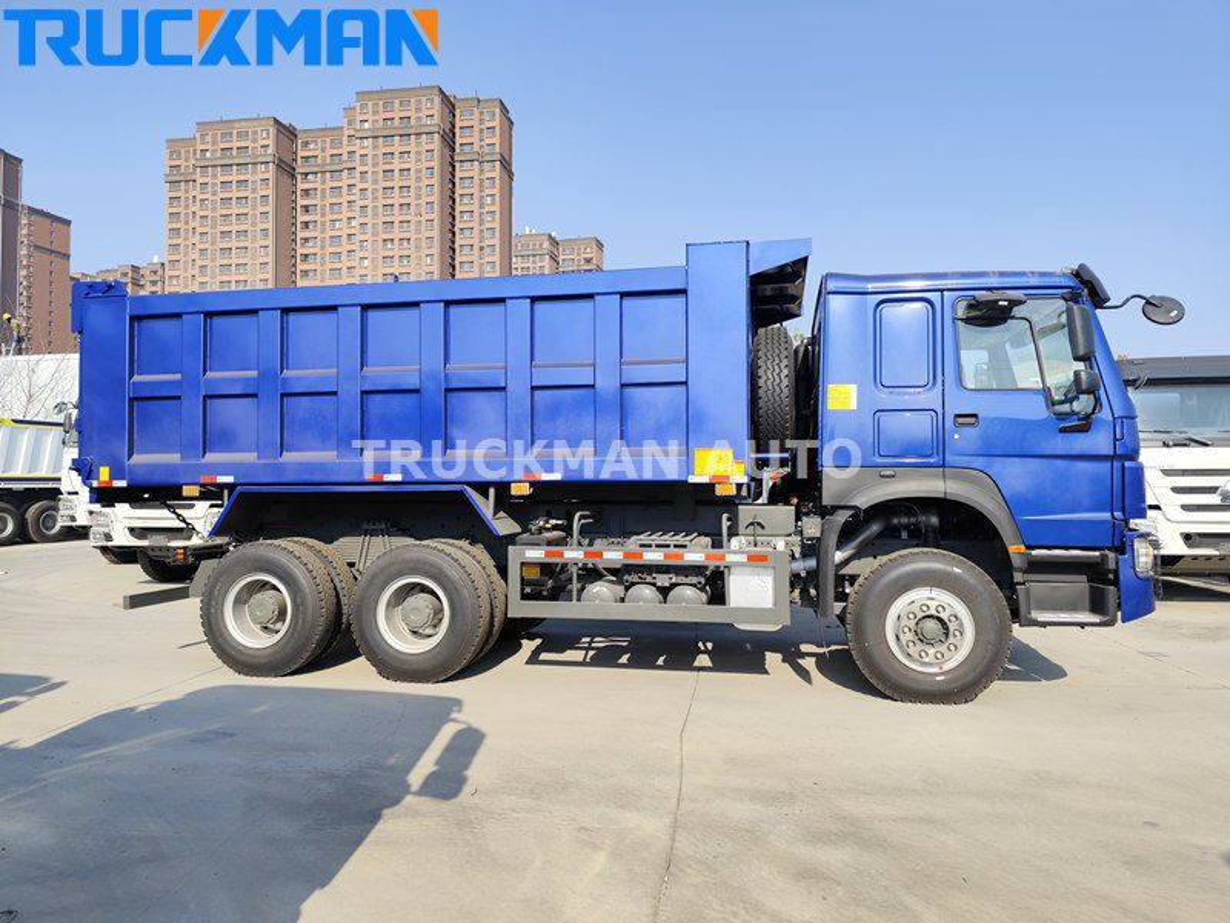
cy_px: 462
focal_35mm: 23
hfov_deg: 73.9
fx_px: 817
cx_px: 615
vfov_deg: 58.9
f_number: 1.65
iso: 50
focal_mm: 6.14
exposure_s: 1/847
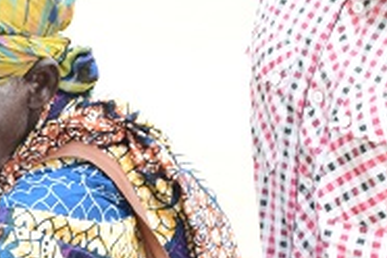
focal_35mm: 339
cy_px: 416
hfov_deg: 6.0
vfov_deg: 4.0
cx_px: -250
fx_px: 3644
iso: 500
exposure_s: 1/90
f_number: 8
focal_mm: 42
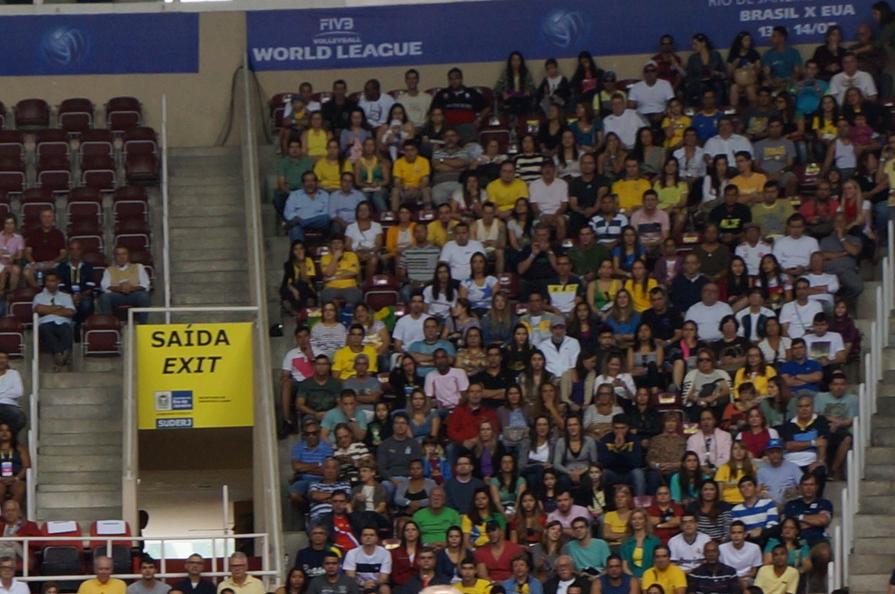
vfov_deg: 6.7
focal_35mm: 203
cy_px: 887
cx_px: -271
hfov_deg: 10.0
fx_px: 5039
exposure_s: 1/60
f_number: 5
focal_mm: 40
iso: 500
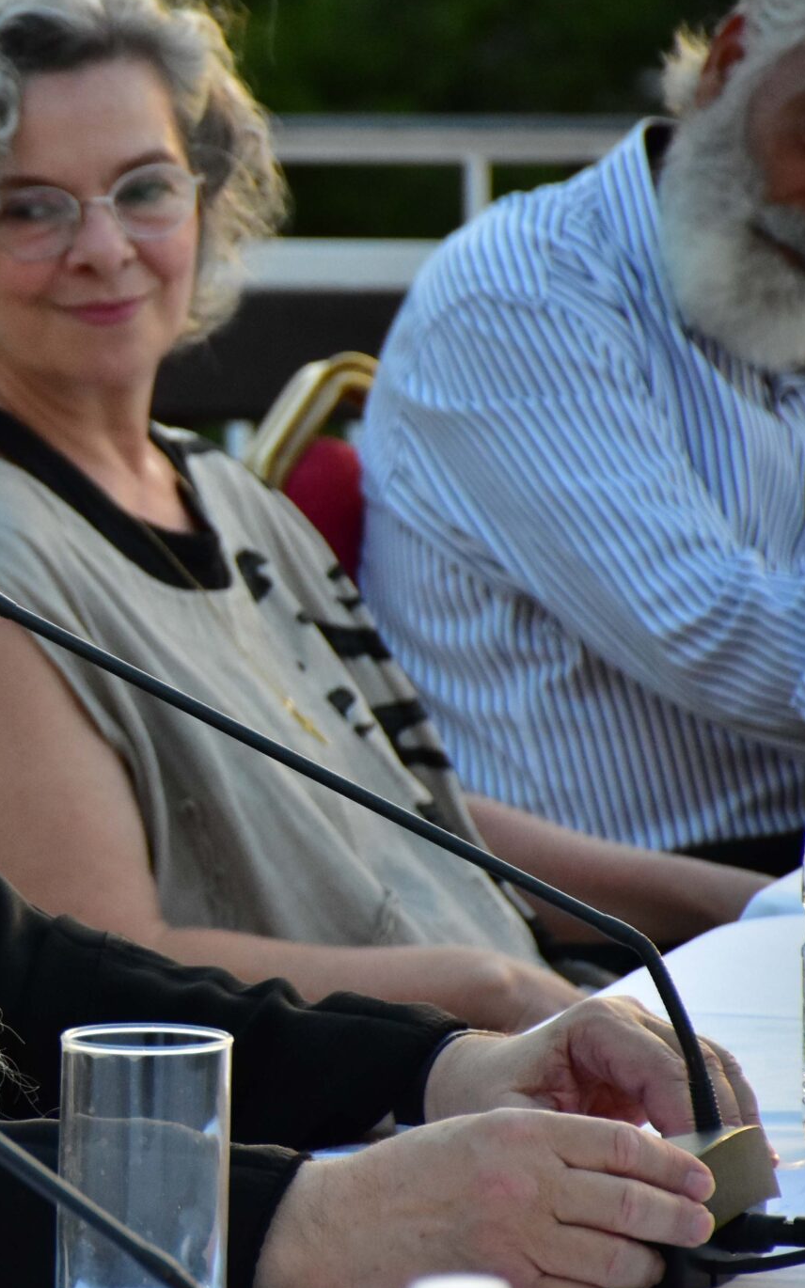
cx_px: -319
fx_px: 10531
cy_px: 627
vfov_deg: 7.0
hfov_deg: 4.4
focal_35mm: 300
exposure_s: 1/400
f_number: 5.6
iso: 1600
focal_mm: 105
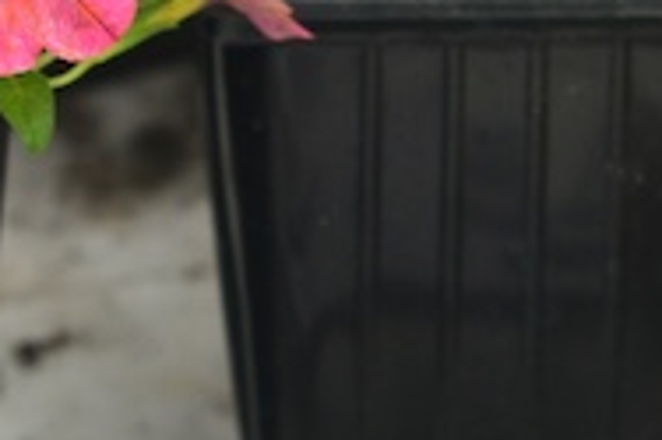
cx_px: 331
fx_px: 7018
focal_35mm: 382
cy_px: 160
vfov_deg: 3.6
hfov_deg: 5.4
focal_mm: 70
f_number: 6.3
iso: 320
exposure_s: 1/320
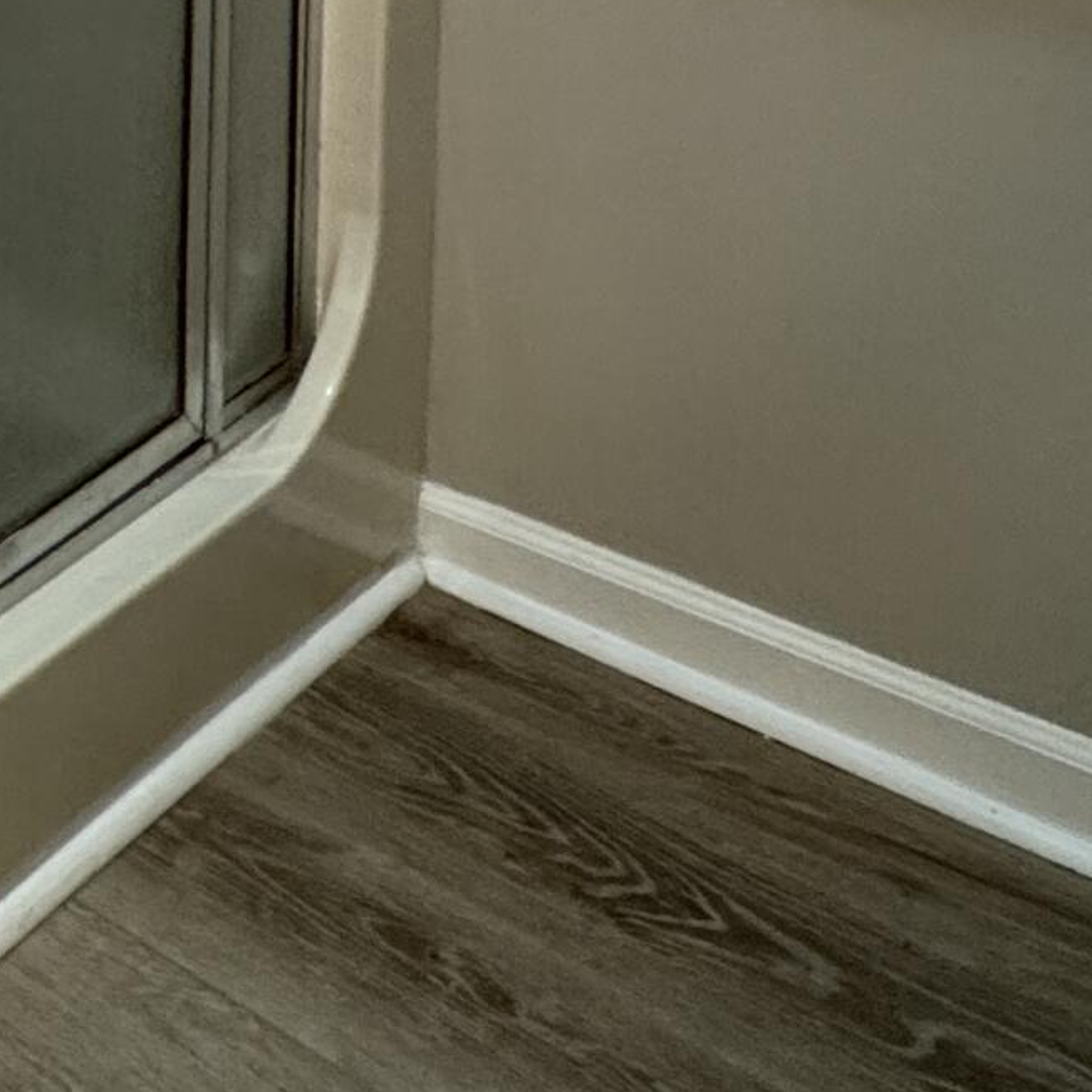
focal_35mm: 57
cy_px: -468
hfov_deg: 21.6
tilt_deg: -6.4
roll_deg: +0.8
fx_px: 2034
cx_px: -780
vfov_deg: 24.5
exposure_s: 1/120
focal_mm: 2.22
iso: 250
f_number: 2.2
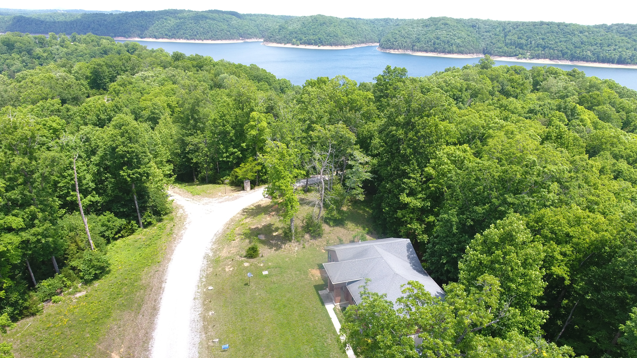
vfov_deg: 47.4
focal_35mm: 24
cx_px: 316
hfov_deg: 76.3
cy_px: 214
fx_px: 405
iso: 100
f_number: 2.8
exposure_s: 1/295
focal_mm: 3.61
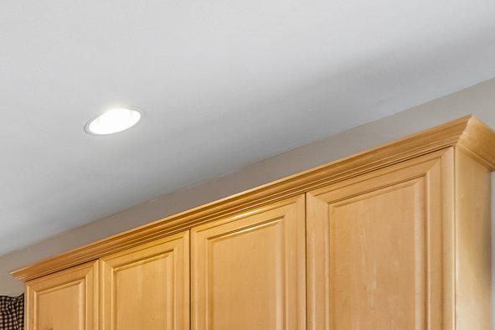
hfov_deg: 25.7
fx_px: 715
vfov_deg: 21.1
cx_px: -288
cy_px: 523
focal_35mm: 52
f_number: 8
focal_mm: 10
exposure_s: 1/8
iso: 250
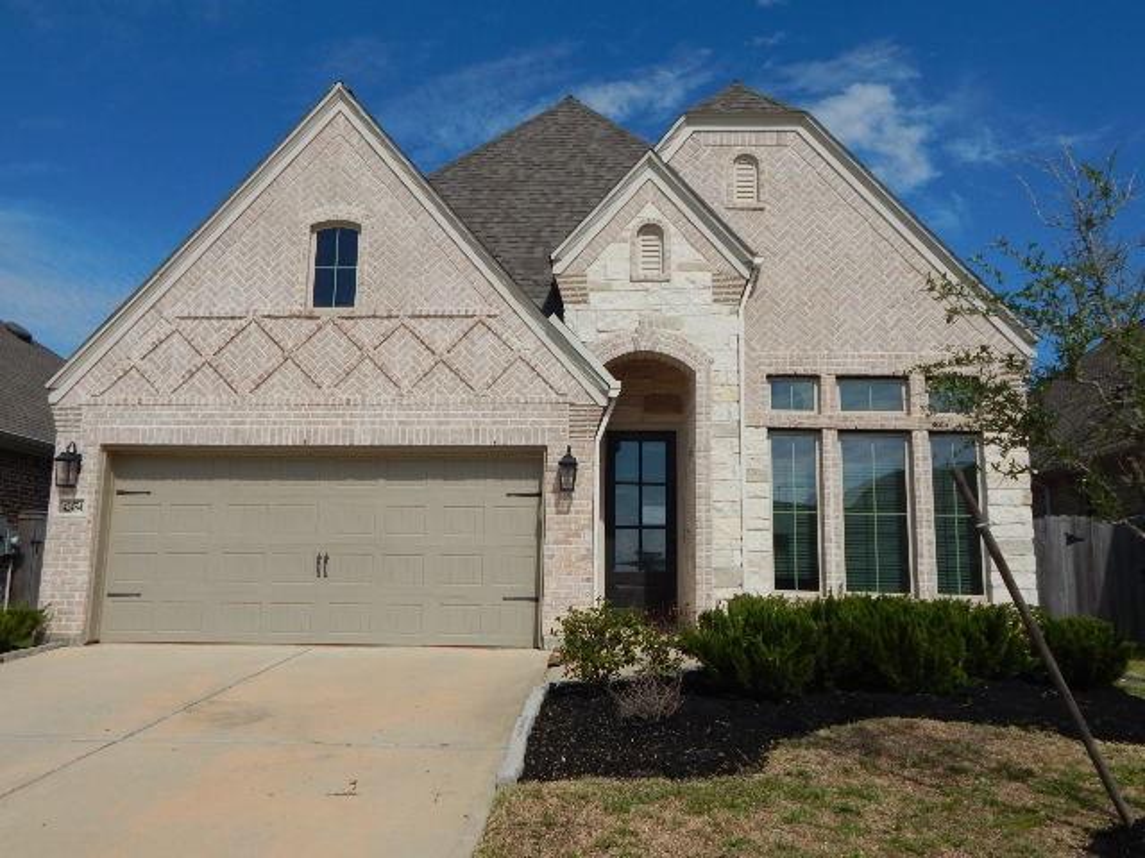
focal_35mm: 28
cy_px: 429
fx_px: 926
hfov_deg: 63.4
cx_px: 572
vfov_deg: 49.7
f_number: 6.3
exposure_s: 1/1000
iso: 125
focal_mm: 5.1
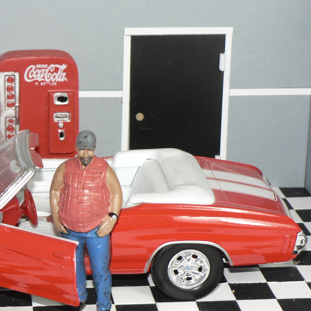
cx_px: 77
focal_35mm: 120
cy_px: 165
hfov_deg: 14.5
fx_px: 1220
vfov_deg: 14.5
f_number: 3.2
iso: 80
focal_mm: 12.4
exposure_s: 1/60
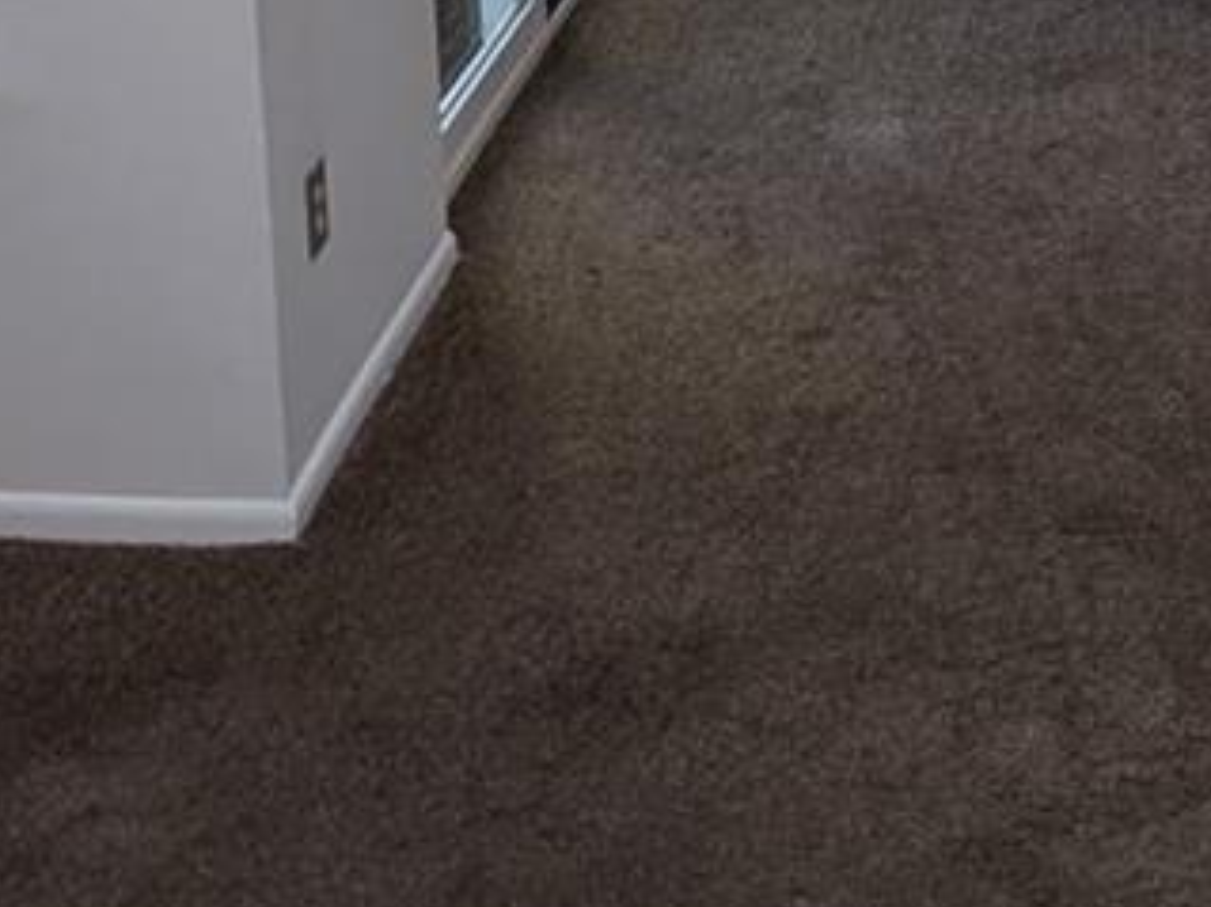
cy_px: -584
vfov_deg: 19.8
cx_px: 809
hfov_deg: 31.9
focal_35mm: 60
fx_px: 2098
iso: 42
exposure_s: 1/175
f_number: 1.7
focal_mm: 2.02
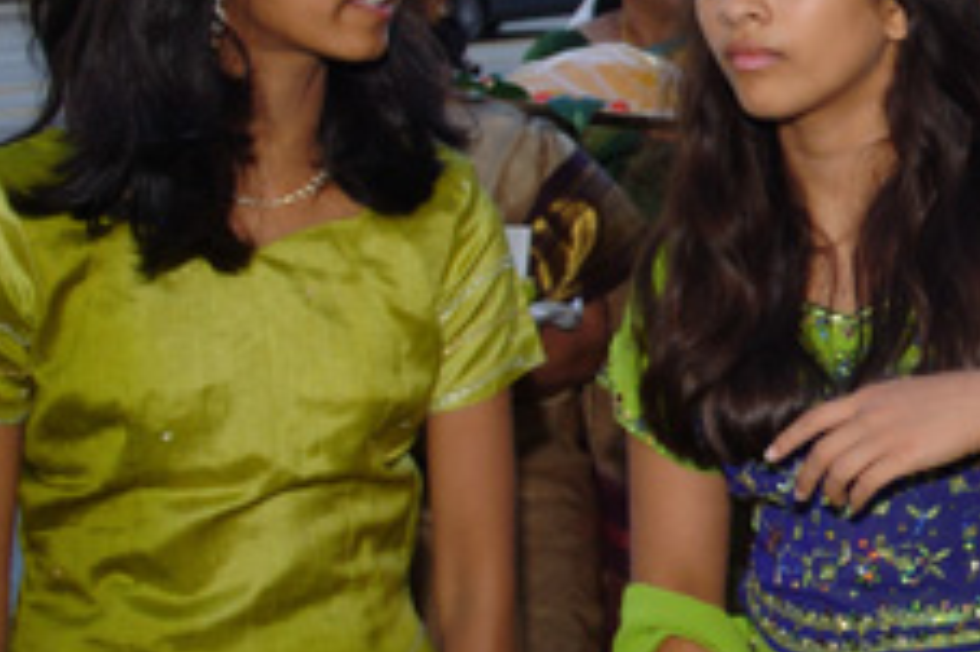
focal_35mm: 95
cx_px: 1222
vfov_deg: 14.3
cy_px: 205
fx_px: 2584
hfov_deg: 20.0
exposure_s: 1/250
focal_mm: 24
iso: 200
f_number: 4
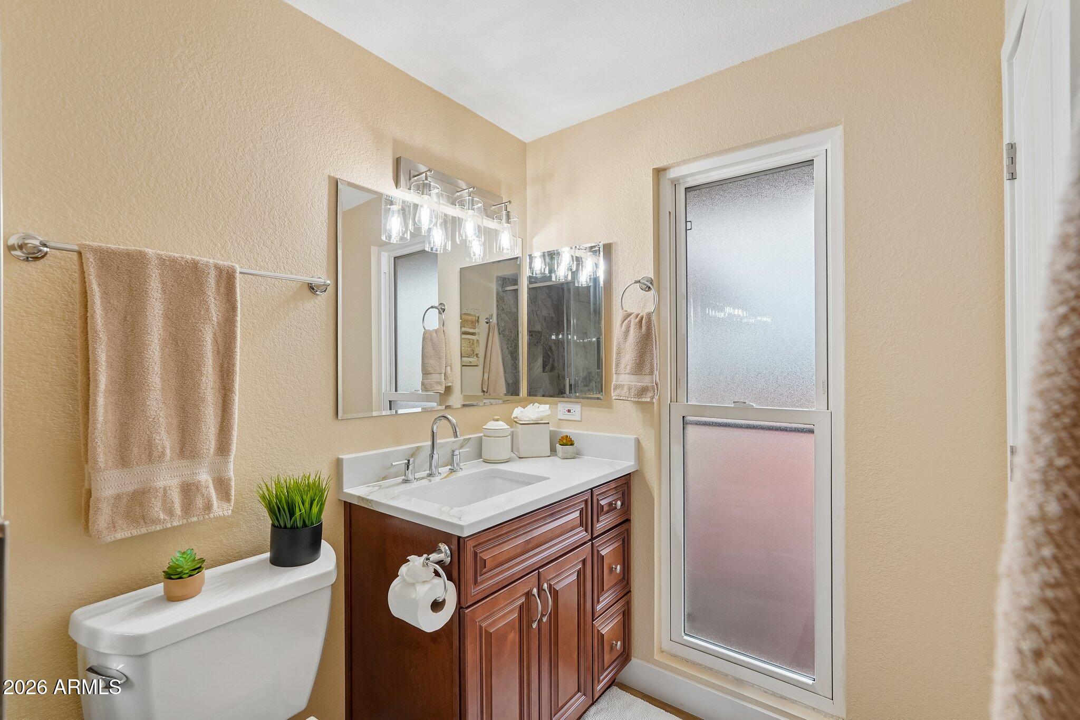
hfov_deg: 96.7
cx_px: 540
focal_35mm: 16
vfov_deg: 73.7
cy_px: 360
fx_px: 480
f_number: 8
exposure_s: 1/25
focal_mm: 16
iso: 400
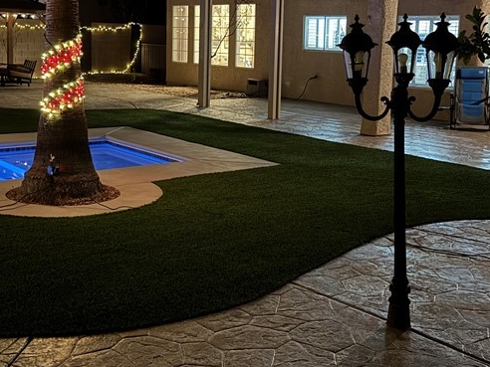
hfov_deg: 38.2
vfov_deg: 28.9
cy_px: 122
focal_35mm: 50
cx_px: 262
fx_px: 708
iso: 1000
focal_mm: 6.76
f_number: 1.78
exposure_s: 1/15
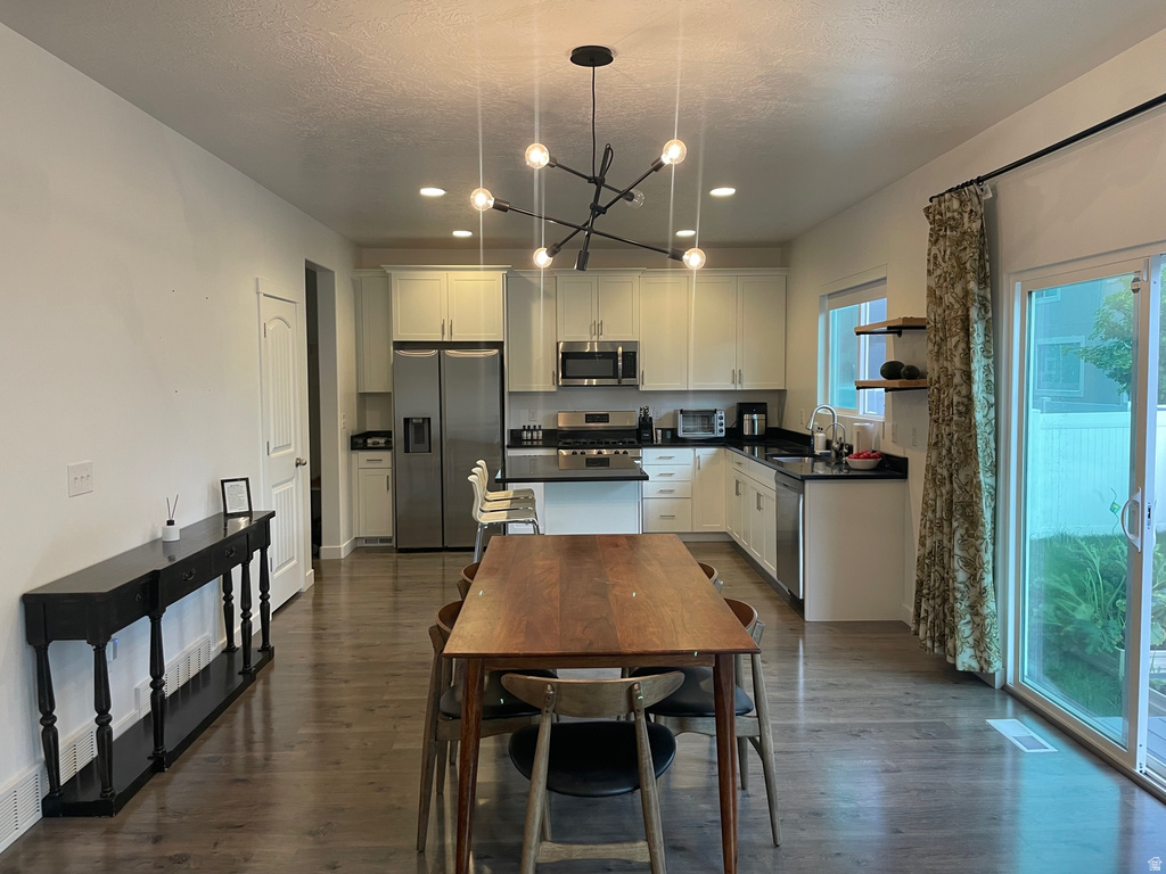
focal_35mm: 26
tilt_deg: -3.8
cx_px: 583
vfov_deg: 53.1
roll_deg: +0.7
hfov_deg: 67.3
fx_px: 876
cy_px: 437
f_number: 1.6
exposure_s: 1/60
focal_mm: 4.2
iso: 125
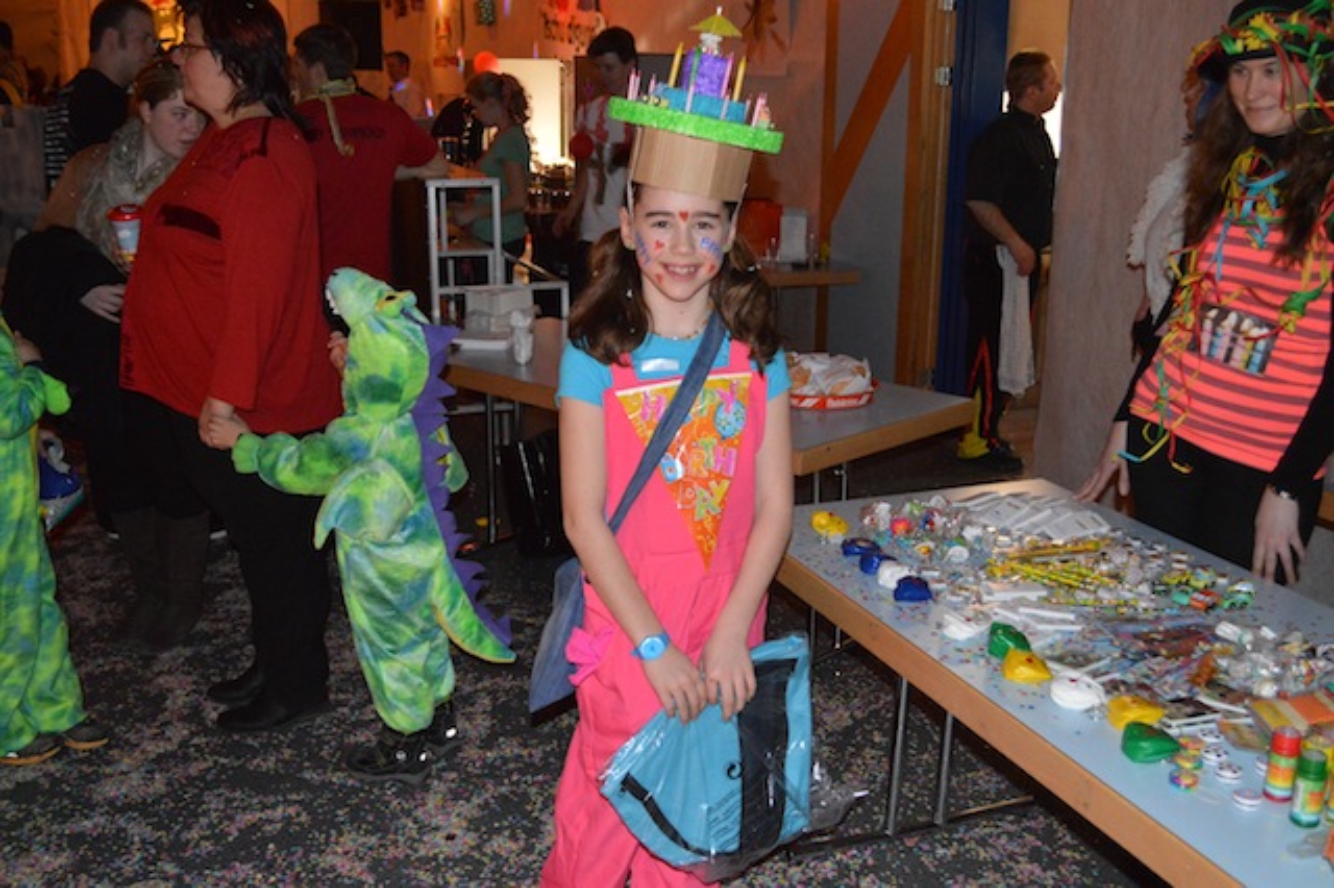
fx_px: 1333
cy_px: 444
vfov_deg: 36.8
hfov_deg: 53.2
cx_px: 667
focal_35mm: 36
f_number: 4
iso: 3200
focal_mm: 24
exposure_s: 1/60
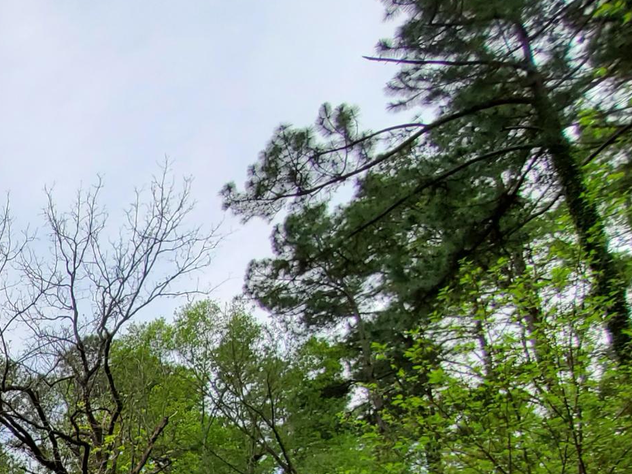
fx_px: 767
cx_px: -305
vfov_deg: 28.0
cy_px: 627
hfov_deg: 29.0
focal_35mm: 42
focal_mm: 1.8
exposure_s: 1/676
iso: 50
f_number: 2.2
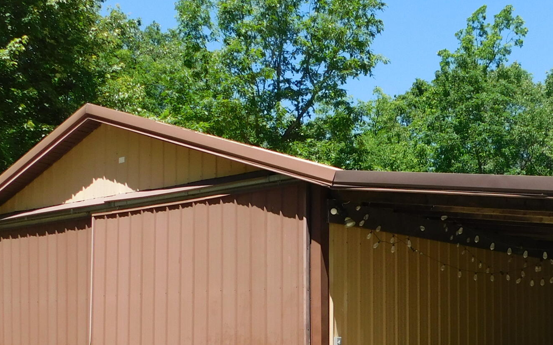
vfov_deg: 22.9
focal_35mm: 55
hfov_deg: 36.3
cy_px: 316
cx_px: 395
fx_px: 829
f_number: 3
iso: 125
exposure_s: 1/800
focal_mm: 4
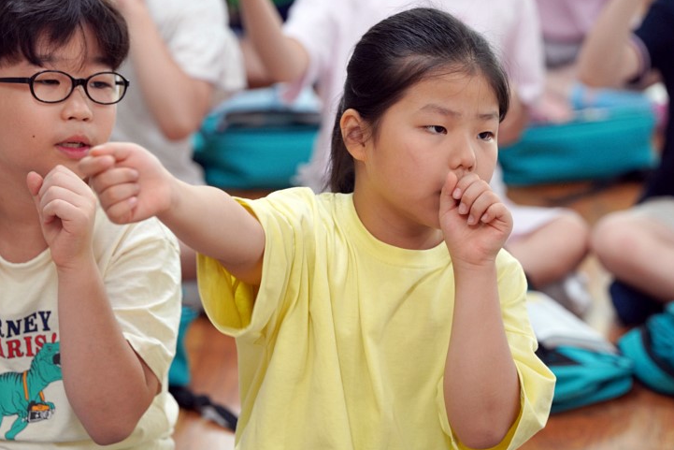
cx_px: 405
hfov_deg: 10.8
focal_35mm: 191
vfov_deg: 7.2
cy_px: 184
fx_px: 3576
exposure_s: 1/160
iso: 1600
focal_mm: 153
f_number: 4
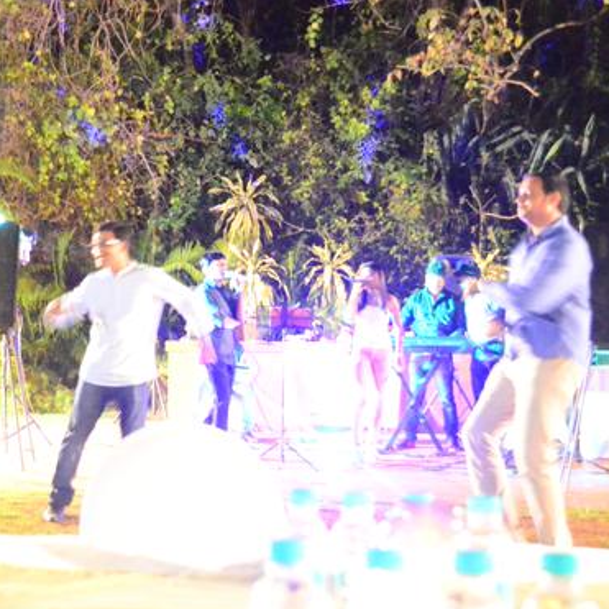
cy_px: 296
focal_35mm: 60
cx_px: 172
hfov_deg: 28.4
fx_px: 1188
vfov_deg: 28.8
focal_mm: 29
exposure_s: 1/10
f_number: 4.5
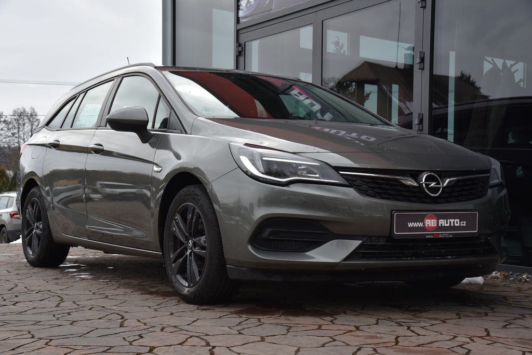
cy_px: 178
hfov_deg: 34.5
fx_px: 858
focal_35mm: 58
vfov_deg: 23.4
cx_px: 266
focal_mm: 58
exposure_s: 1/400
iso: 500
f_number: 10
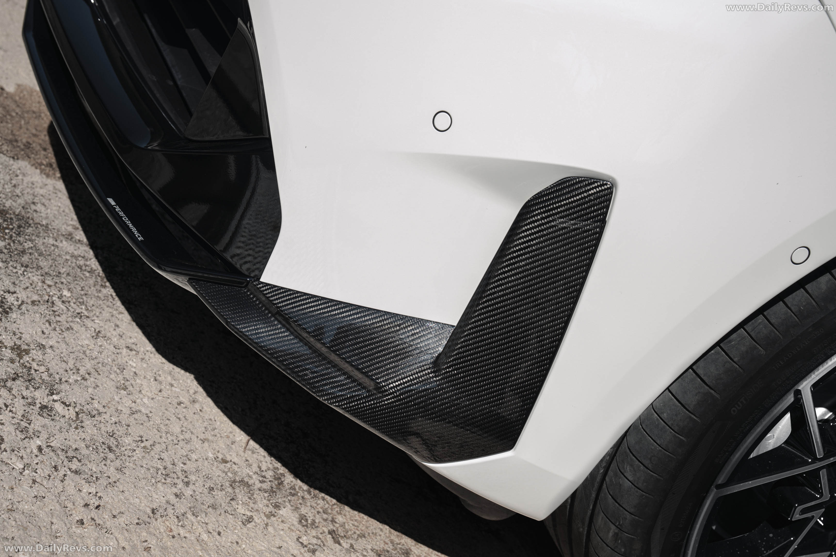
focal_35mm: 49
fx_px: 1138
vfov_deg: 27.5
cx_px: 418
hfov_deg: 40.3
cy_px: 278
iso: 64
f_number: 7.1
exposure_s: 1/80
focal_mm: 49
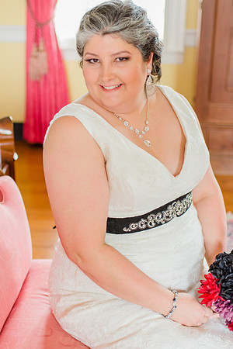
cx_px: 116
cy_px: 174
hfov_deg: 25.8
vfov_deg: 37.9
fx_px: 510
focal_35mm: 52
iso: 800
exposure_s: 1/100
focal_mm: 35
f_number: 1.8
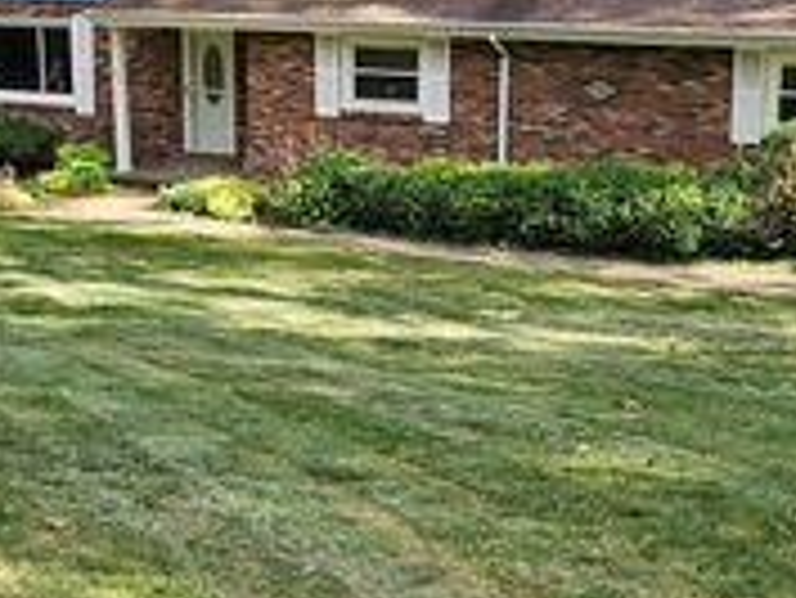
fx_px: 1496
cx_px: 378
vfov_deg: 22.5
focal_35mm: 65
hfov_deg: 29.8
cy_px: 187
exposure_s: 1/212
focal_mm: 5.4
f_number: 1.8
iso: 25
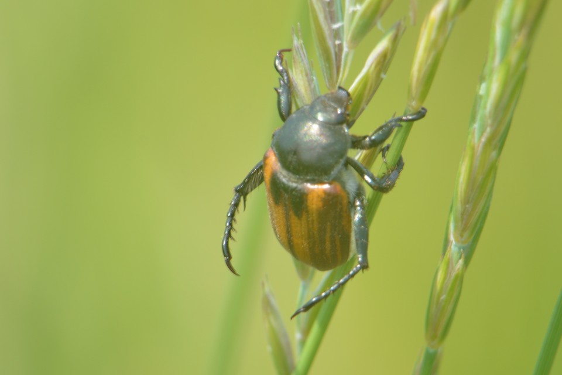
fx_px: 6088
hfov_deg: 5.3
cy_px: 188
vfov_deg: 3.5
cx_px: 281
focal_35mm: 390
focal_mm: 260
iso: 180
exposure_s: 1/125
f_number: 8
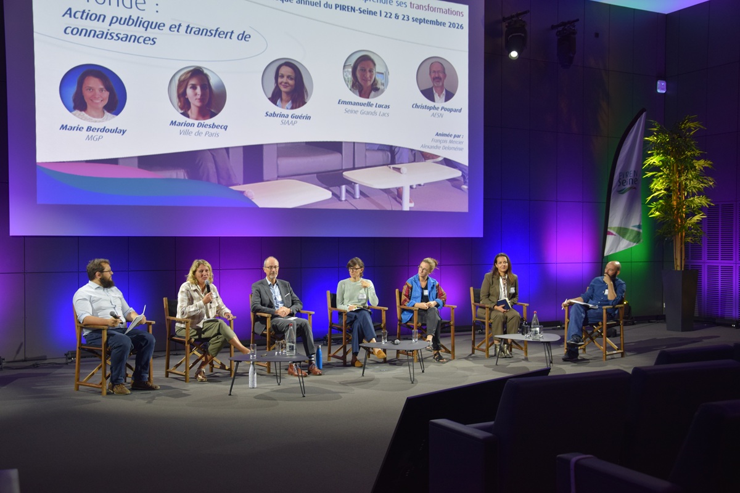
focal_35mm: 39
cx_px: 370
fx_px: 802
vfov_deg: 34.2
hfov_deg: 49.6
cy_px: 246
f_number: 4
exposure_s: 1/60
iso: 500
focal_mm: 26
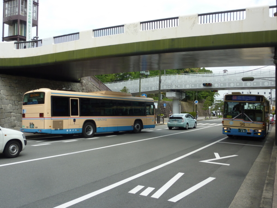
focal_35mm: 35
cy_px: 104
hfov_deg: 52.6
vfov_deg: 40.7
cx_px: 138
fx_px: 280
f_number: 4
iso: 80
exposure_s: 1/400
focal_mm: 5.7
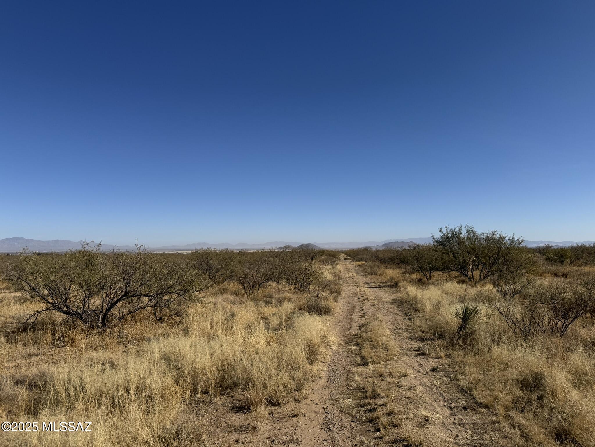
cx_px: 298
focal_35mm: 24
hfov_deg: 71.6
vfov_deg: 56.8
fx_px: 413
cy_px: 224
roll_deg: +0.5
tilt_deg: +2.8
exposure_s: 1/7937
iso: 80
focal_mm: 6.76
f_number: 1.78
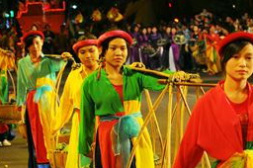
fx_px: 1130
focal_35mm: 161
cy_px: 116
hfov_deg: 12.8
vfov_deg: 8.5
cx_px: 156
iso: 320
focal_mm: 50
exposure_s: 1/60
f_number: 5
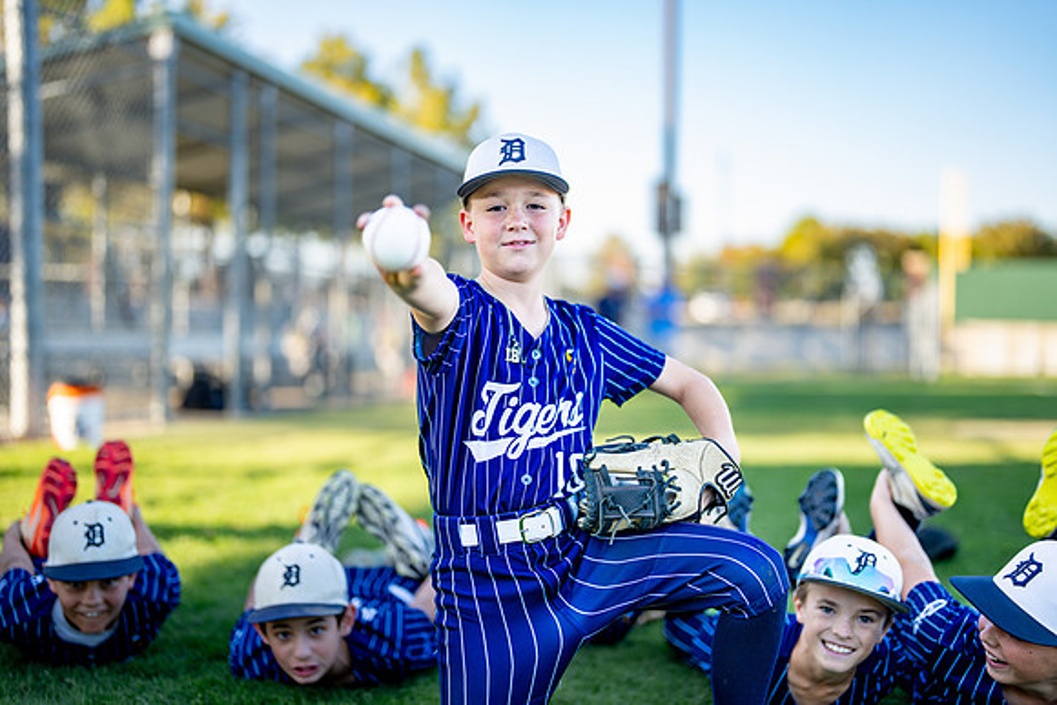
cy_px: 352
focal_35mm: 51
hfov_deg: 39.1
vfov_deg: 26.7
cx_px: 528
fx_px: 1487
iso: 100
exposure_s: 1/1250
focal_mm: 50
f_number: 1.2
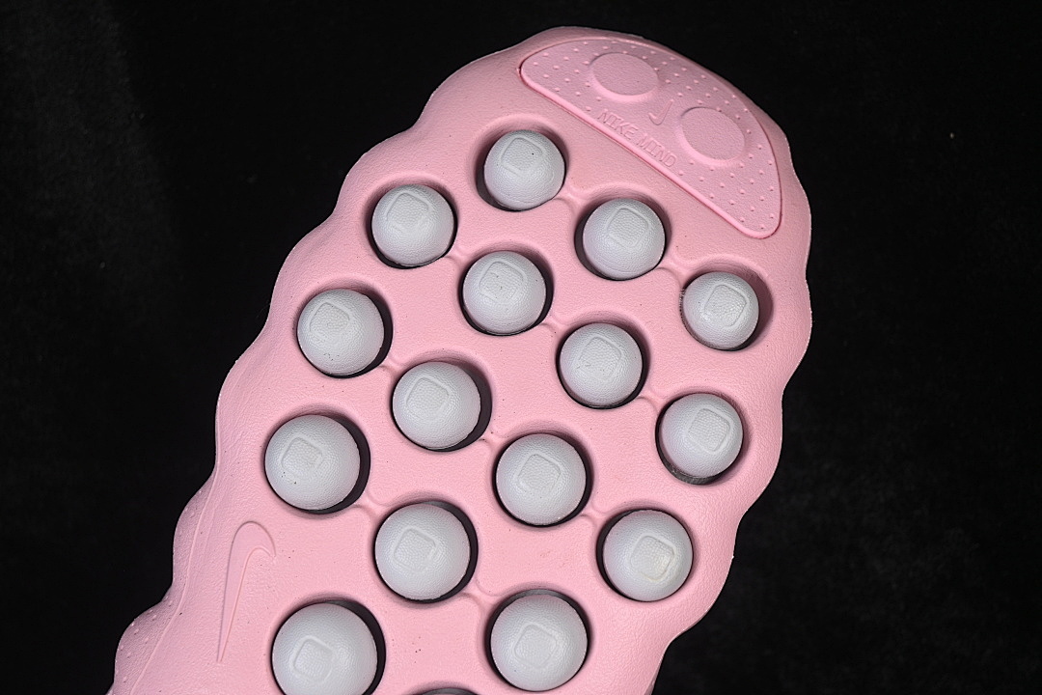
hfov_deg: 27.0
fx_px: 2171
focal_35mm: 75
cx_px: 521
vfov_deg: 18.2
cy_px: 348
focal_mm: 50
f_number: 7.1
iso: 160
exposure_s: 1/80
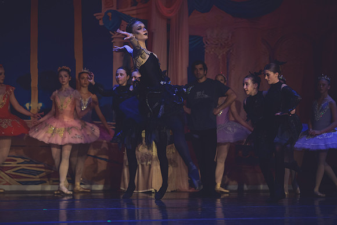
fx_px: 1159
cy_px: 112
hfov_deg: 16.5
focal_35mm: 124
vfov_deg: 11.1
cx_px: 168
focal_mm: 116
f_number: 2.8
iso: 3200
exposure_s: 1/320
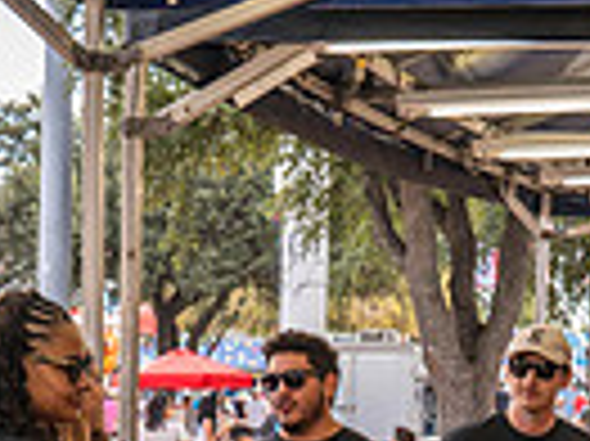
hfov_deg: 19.3
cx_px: 338
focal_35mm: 102
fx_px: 1737
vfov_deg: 13.8
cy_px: 614
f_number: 4
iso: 320
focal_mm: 24
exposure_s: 1/200
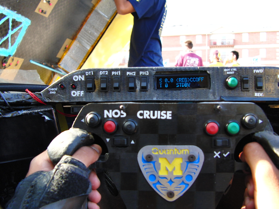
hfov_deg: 51.4
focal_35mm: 36
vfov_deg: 39.7
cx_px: 140
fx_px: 290
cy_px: 104
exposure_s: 1/100
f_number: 2.7
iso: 100
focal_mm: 7.3
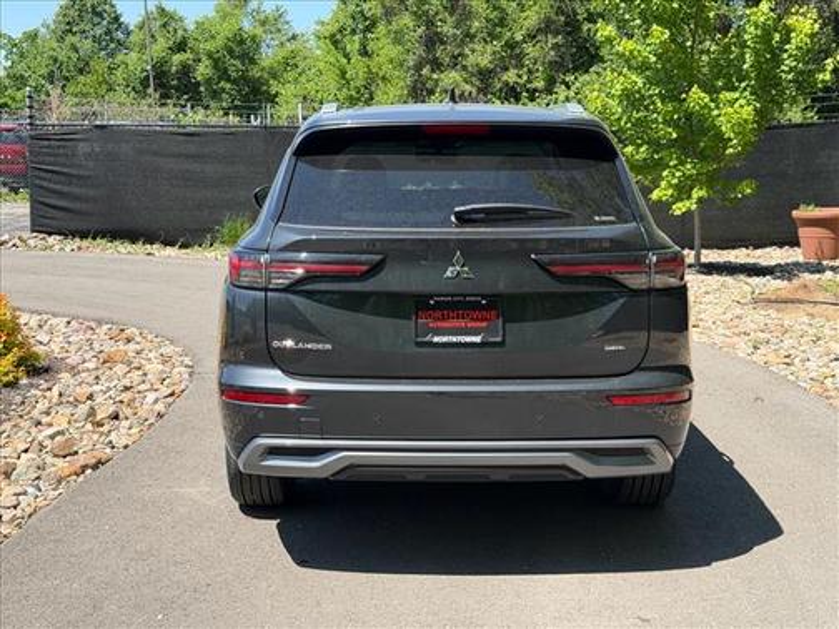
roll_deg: +2.2
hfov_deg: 39.7
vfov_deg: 30.3
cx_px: 420
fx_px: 1163
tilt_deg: -7.2
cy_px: 314
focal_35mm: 48
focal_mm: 6.76
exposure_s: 1/2667
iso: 100
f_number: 1.78
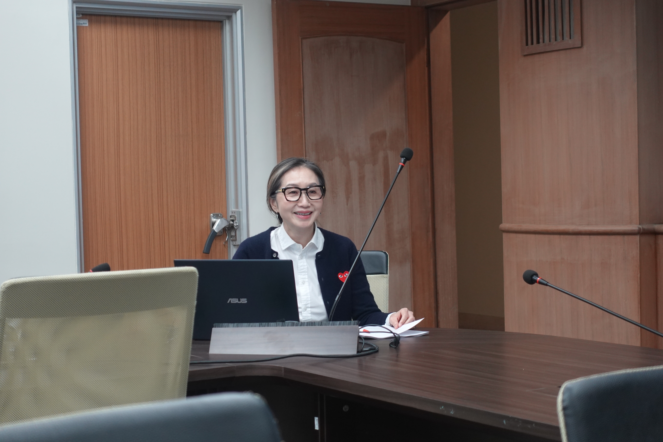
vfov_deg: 19.5
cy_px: 221
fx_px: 1289
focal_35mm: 70
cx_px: 332
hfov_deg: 28.8
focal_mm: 25.7
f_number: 2.8
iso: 640
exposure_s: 1/80
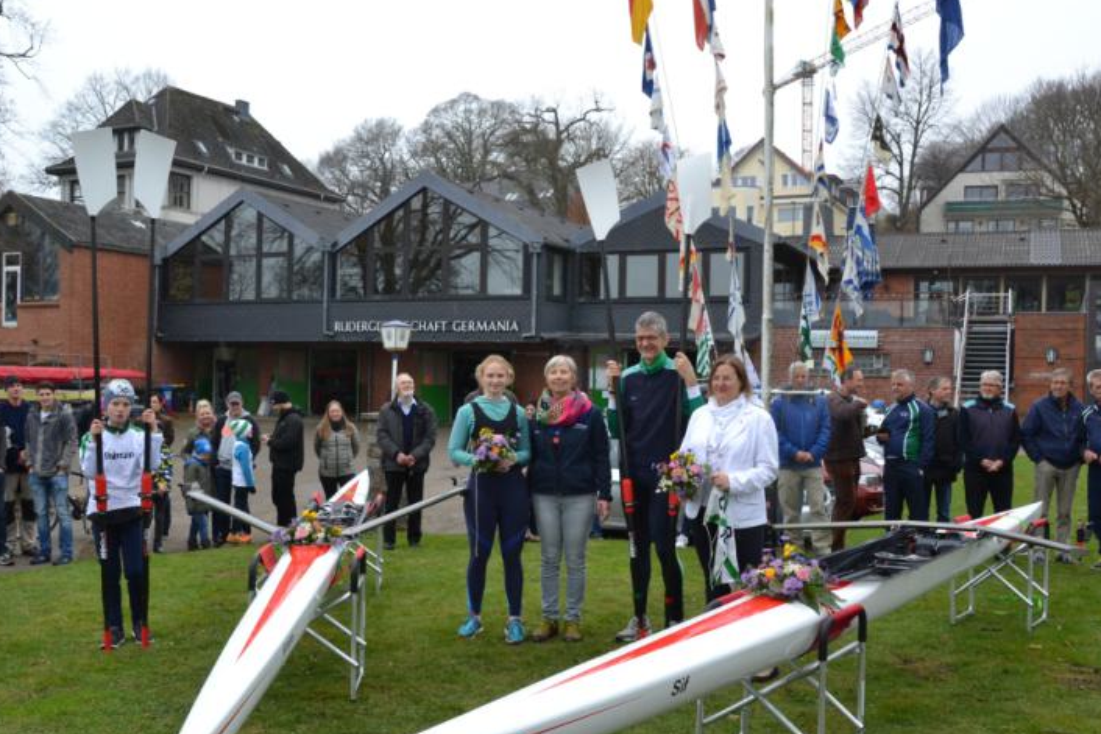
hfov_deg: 55.8
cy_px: 383
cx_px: 541
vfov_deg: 38.9
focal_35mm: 34
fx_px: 1040
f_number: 10
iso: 800
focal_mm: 20
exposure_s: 1/400
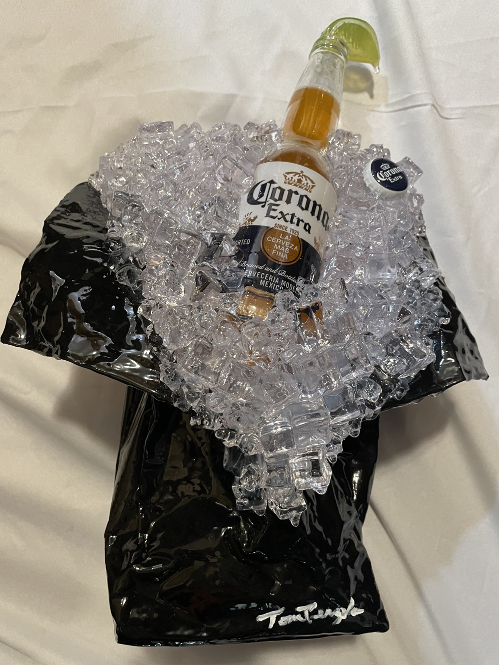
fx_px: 500
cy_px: 332
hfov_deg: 53.1
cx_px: 250
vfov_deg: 67.3
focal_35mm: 26
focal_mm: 4.2
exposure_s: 1/60
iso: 320
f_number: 1.6
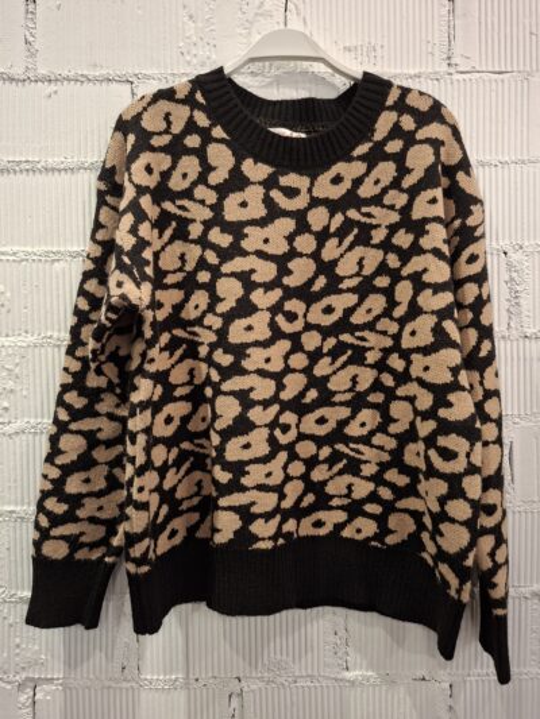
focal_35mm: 23
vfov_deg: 73.9
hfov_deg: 58.9
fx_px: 478
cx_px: 270
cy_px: 360
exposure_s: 1/30
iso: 320
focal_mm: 5.54
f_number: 1.8
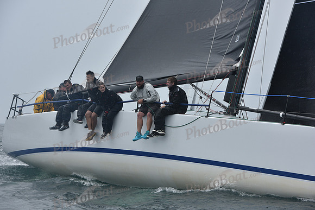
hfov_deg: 14.2
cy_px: 105
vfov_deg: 9.5
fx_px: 1269
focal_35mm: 145
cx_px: 158
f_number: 9
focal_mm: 145
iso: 320
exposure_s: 1/1000
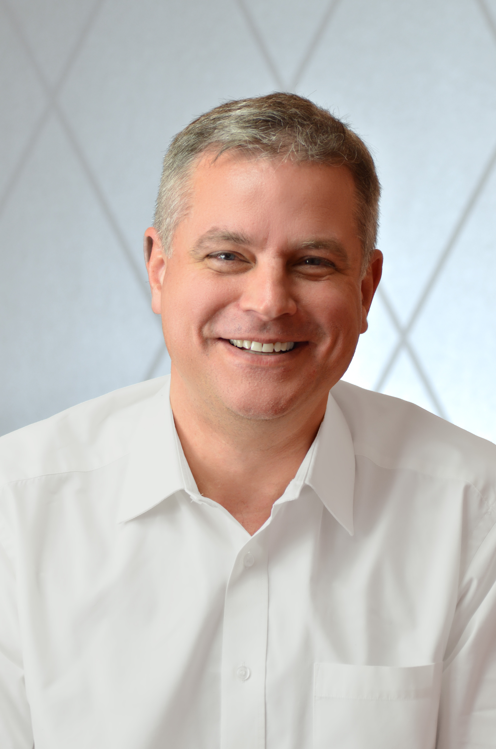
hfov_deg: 5.1
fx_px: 5605
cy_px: 374
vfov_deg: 7.6
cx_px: 248
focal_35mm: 270
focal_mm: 180
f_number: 8
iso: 400
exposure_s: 1/40
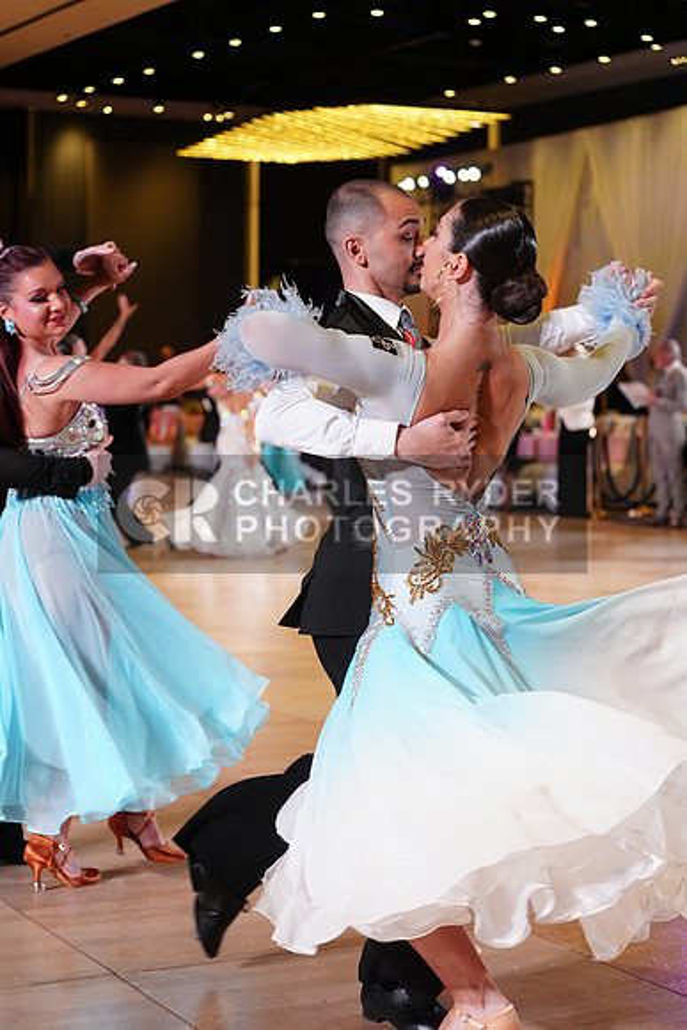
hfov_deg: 19.5
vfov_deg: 28.8
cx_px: 344
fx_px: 2002
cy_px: 515
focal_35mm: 70
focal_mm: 70
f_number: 4
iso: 2500
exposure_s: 1/400
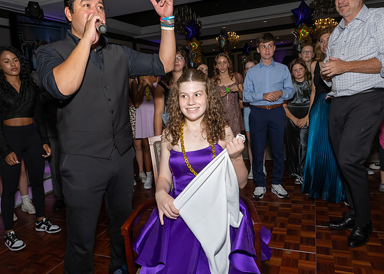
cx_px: 192
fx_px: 286
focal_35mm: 26
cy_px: 137
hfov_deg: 67.8
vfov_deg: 51.2
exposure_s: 1/250
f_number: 8
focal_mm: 17
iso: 1000
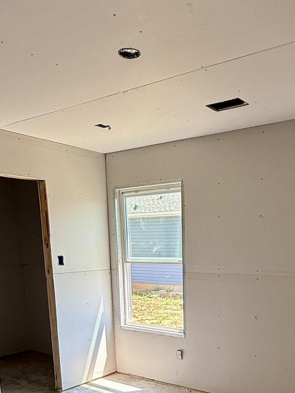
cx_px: 191
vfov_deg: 47.0
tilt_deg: -12.5
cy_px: 343
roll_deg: +0.5
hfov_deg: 39.3
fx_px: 409
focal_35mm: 36
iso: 64
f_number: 2.2
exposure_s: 1/199
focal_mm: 2.22
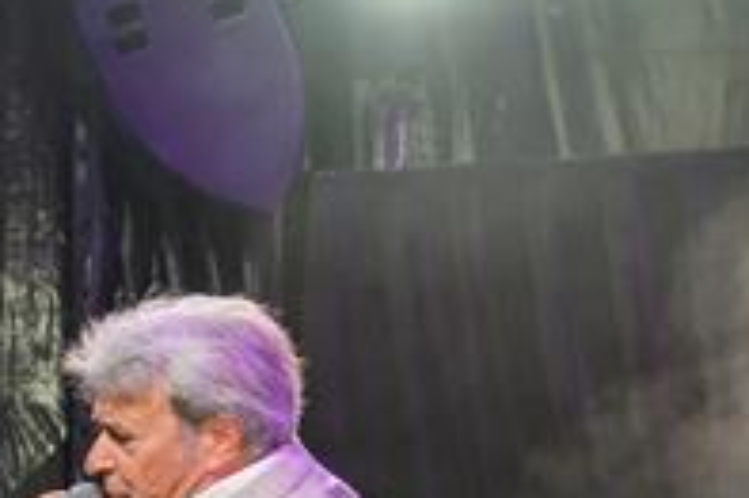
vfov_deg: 12.4
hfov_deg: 14.8
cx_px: -844
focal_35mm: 107
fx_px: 2230
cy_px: 642
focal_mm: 23.5
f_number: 2.8
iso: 2000
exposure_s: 1/320
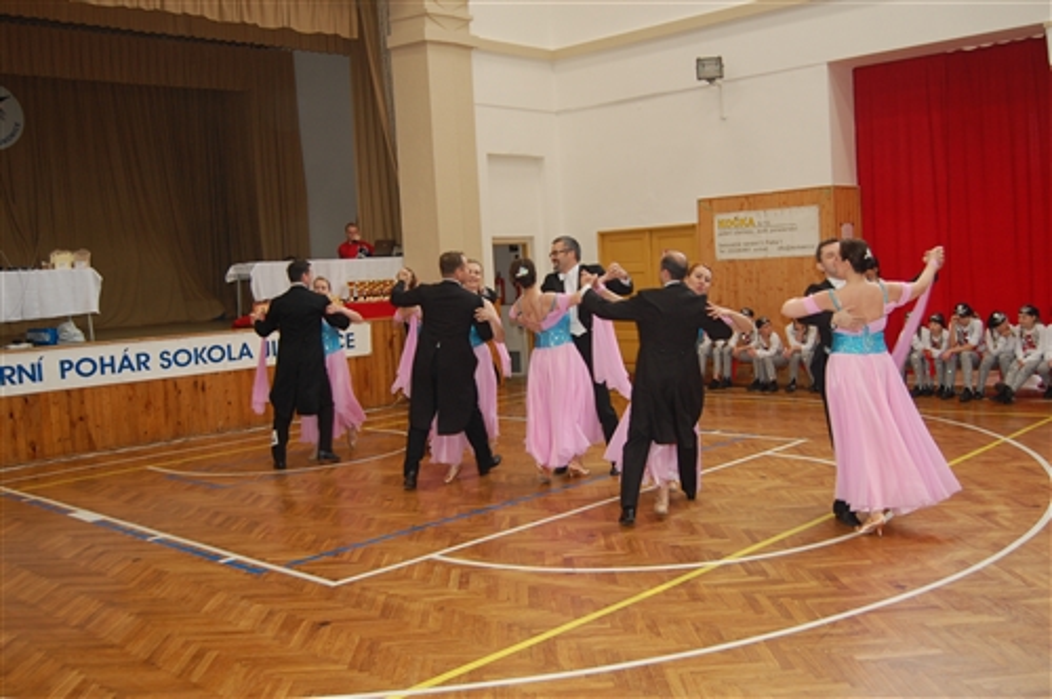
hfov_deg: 53.2
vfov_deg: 36.8
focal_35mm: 36
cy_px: 350
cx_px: 526
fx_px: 1051
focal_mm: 24
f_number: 4
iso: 400
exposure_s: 1/60
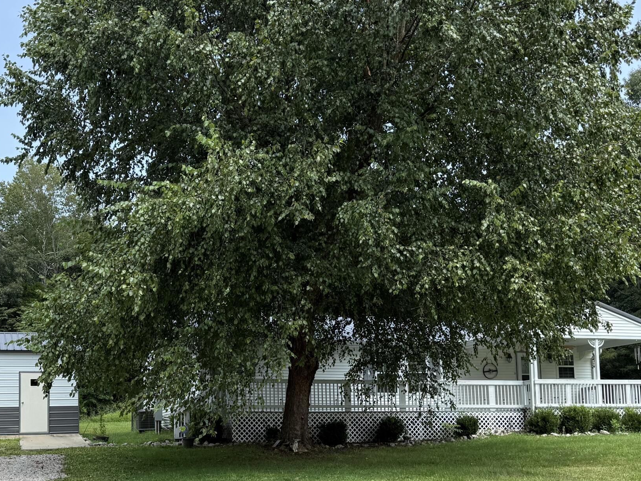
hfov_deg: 42.5
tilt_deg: +5.5
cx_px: 231
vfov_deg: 32.3
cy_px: 359
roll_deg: -0.2
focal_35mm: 44
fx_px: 815
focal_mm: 6.76
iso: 100
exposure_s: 1/2169
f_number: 1.78
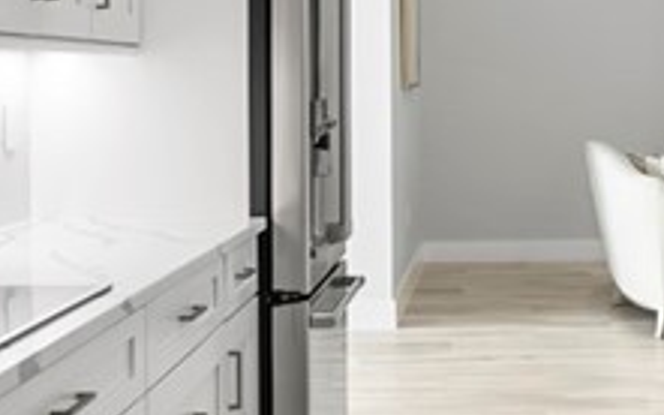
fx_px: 1447
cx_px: 515
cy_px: 63
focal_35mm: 80
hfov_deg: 25.5
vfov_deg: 16.1
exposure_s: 1/5
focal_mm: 16
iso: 100
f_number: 9
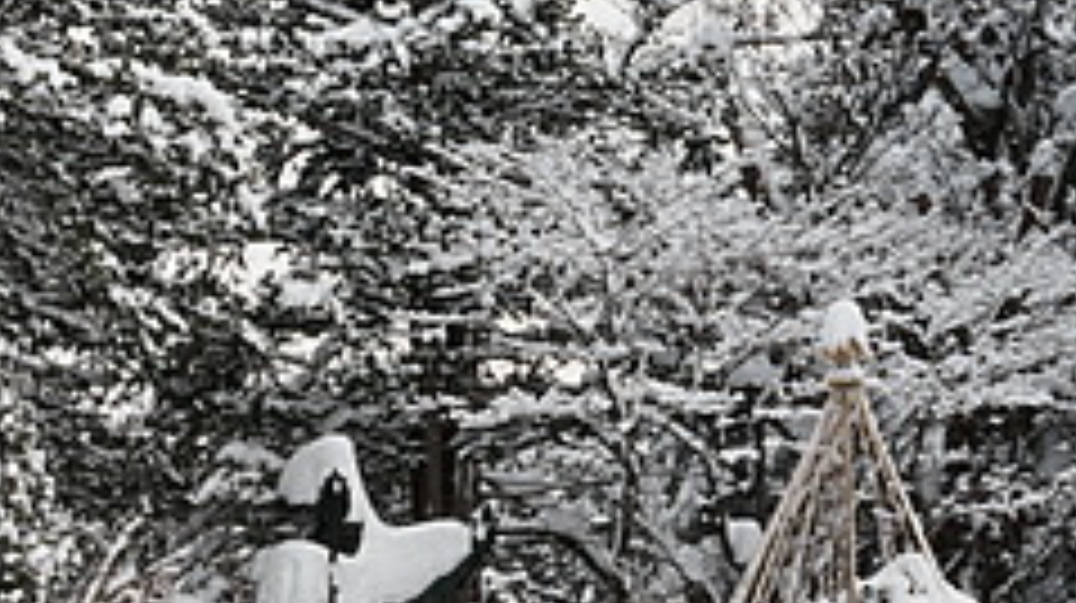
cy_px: 1138
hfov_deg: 18.0
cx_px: -212
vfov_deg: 10.0
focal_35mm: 113
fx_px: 3222
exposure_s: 1/1250
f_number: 2.8
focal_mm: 33
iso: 125
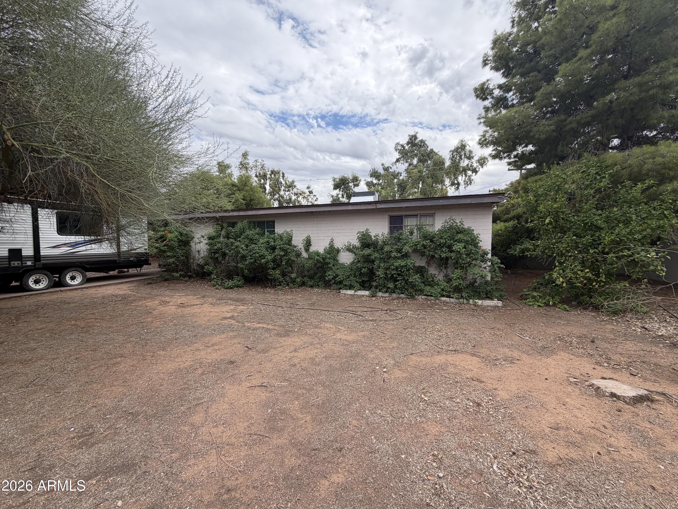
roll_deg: +0.6
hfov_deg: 102.1
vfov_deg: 85.7
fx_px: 274
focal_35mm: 14
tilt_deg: -2.9
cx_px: 339
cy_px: 254
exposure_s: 1/770
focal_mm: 2.22
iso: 40
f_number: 2.2
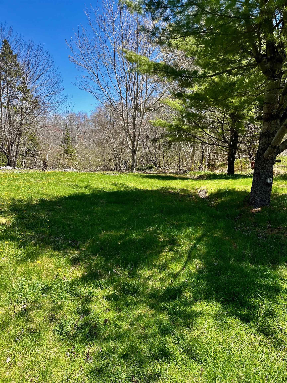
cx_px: 144
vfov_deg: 67.3
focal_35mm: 26
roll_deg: +1.1
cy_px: 192
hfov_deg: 53.1
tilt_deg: -7.4
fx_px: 287
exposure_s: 1/1140
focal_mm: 5.1
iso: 50
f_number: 1.6
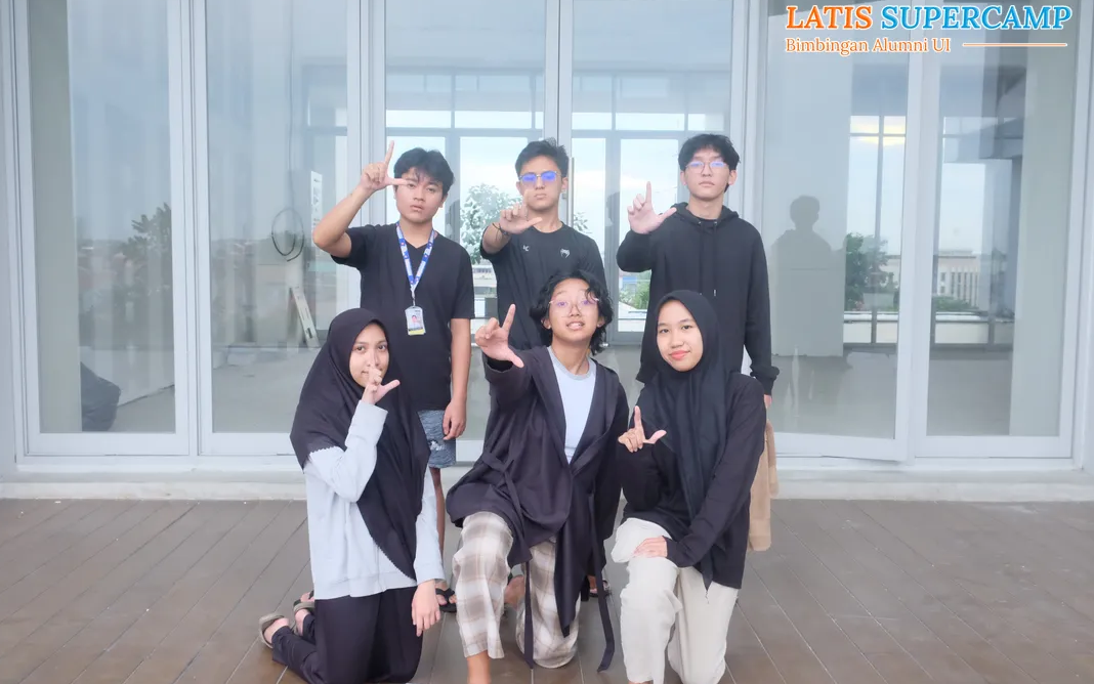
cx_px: 545
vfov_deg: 37.3
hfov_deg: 56.7
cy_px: 349
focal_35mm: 34
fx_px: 1014
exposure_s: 1/125
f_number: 7.1
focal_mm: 22.3
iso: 3200
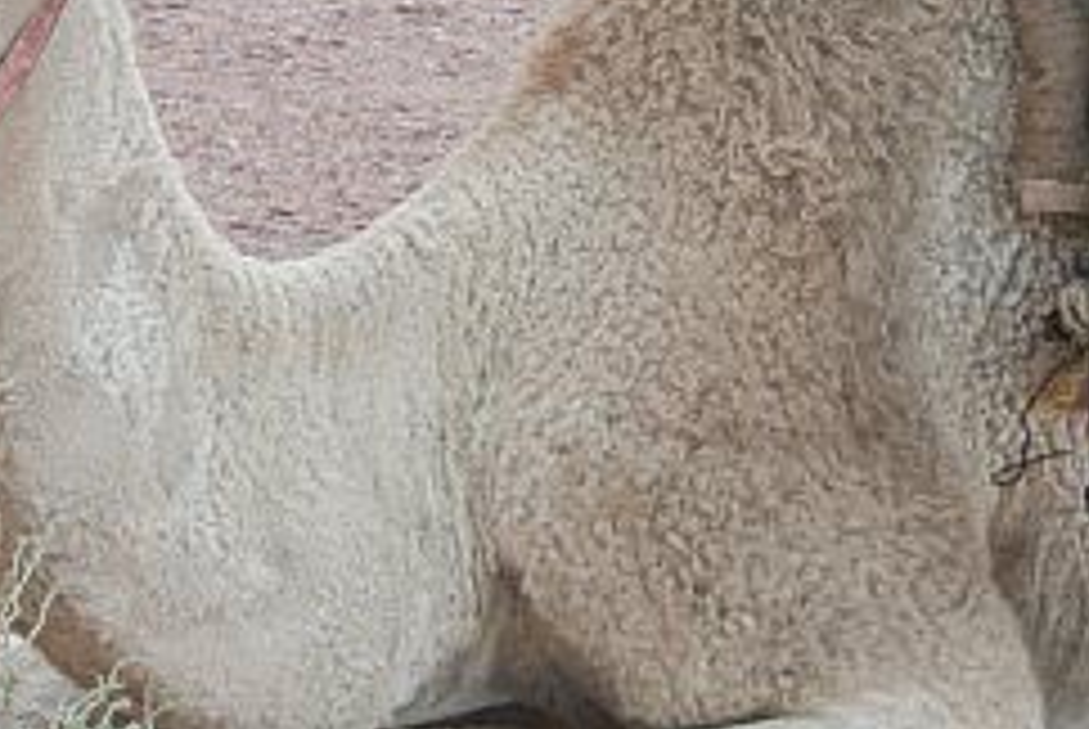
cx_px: 1174
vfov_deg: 5.8
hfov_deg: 8.7
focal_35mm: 234
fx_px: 7087
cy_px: -284
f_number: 5
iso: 200
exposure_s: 1/160
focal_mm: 23.6
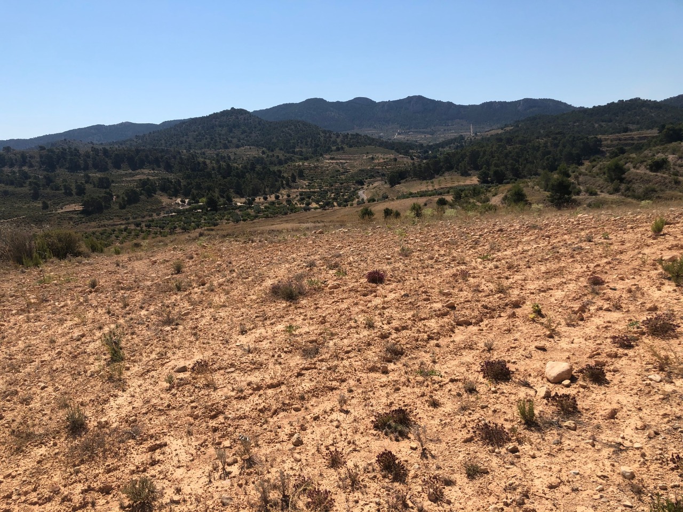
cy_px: 256
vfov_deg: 49.7
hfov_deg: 63.4
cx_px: 342
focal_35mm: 28
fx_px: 552
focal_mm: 4
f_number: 1.8
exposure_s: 1/3247
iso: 20
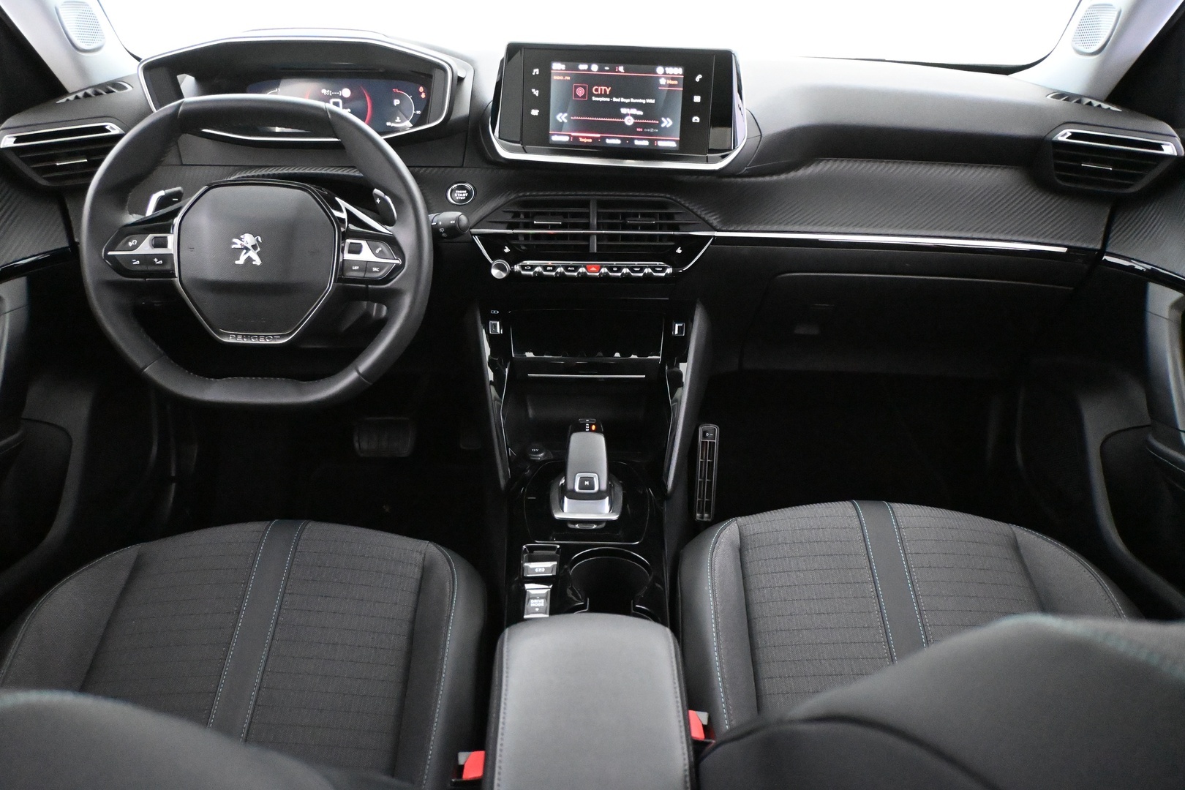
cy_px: 395
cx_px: 592
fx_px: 987
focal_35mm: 30
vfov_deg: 43.6
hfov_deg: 61.9
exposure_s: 1/50
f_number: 3.8
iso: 12800
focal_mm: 20
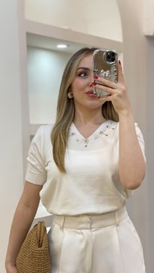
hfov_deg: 16.8
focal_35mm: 72
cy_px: 164
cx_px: 85
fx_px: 522
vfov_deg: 29.3
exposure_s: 1/100
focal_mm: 6
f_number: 2
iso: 80
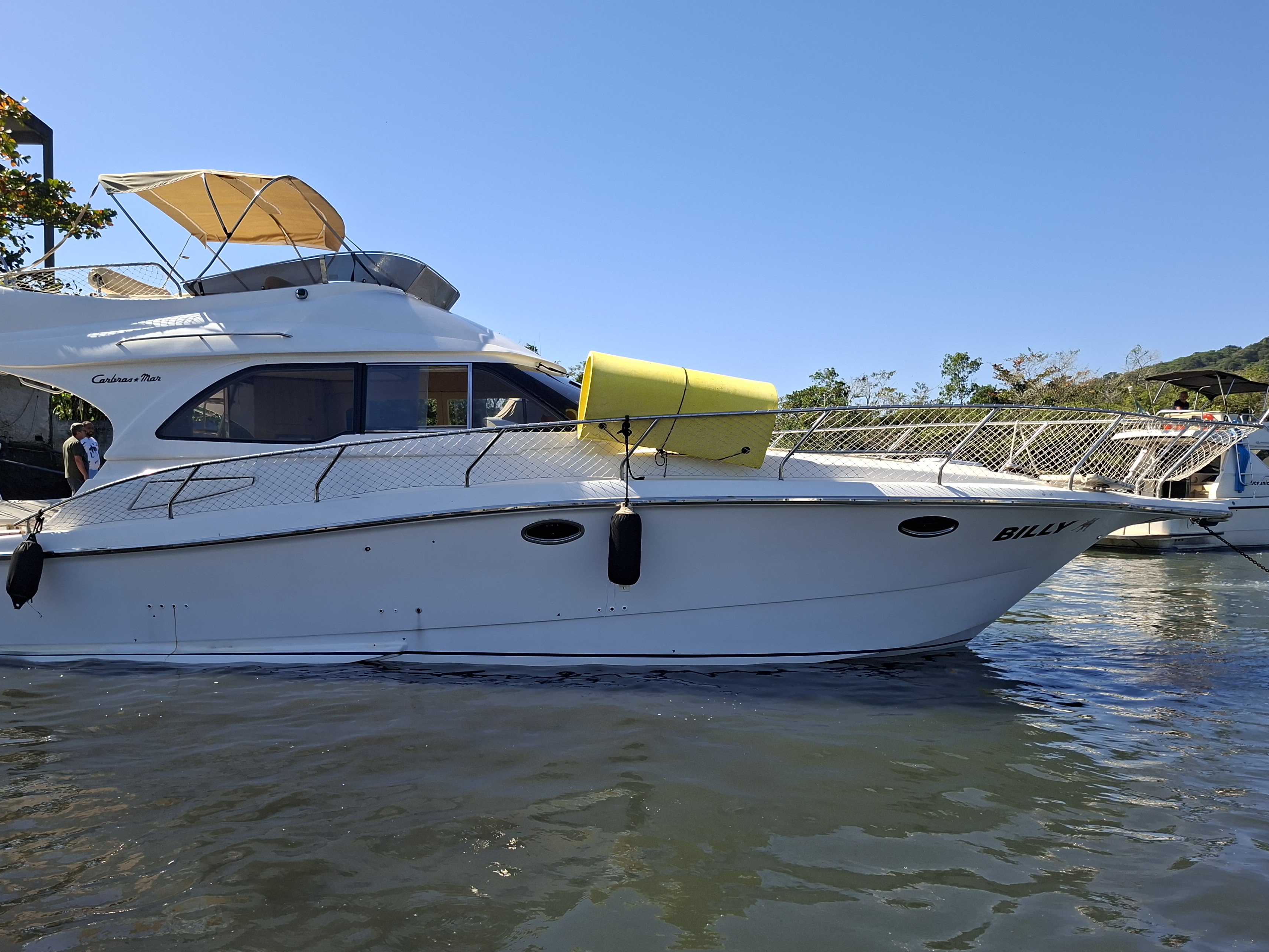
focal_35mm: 27
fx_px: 990
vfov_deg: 51.3
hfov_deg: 65.1
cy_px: 523
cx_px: 553
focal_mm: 5.54
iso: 50
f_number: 1.8
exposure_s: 1/1389
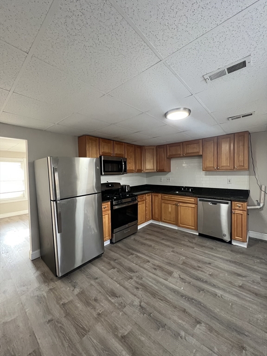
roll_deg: +2.1
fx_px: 134
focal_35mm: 13
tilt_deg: -0.3
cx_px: 134
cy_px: 178
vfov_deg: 106.2
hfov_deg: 89.9
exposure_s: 1/60
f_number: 1.8
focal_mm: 1.57
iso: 320
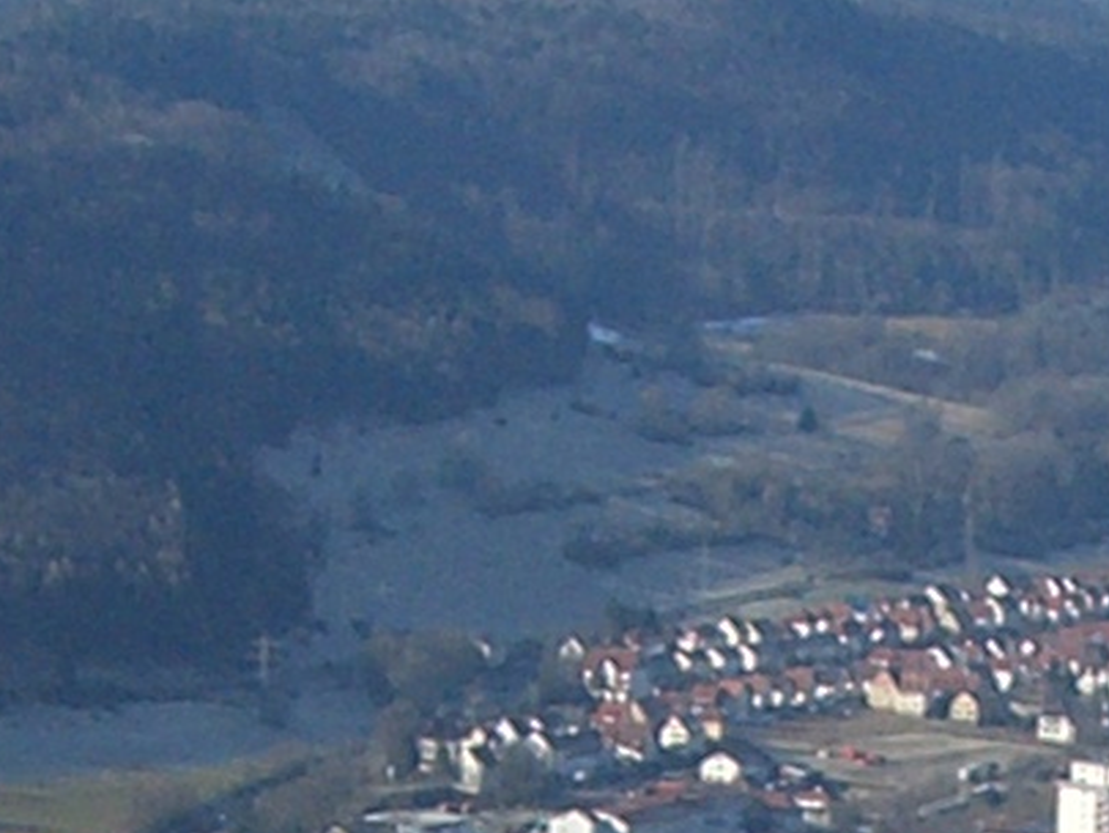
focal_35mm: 240
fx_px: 7691
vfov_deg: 6.1
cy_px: 1573
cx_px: 1320
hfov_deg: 8.2
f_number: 4.3
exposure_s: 1/640
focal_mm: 6.2
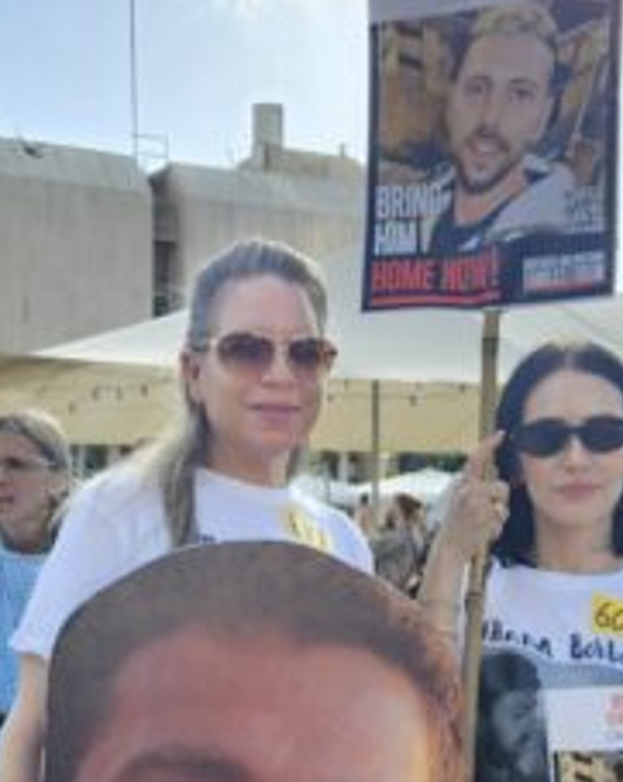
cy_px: 710
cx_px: 482
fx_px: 1755
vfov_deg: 24.4
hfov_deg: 19.9
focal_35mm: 76
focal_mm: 5.4
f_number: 1.8
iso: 25
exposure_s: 1/360
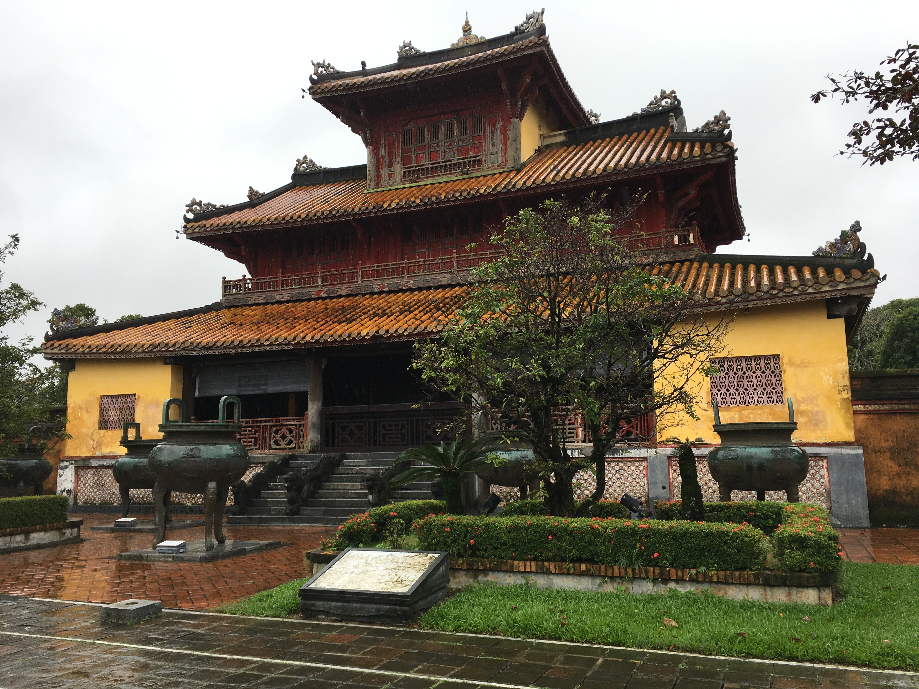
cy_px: 344
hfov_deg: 61.7
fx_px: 770
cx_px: 460
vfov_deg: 48.2
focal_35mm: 29
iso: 25
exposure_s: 1/319
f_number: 2.2
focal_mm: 4.15
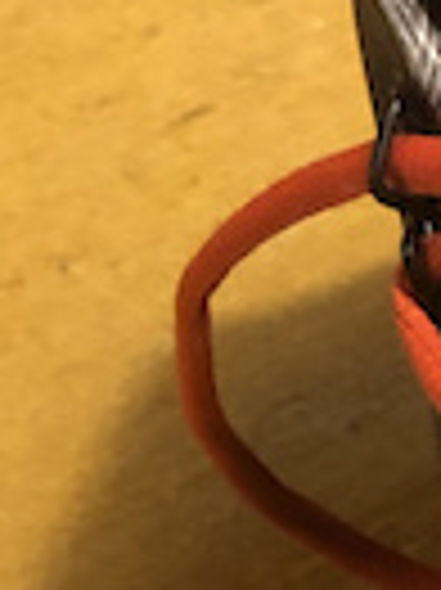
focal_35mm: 171
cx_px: 626
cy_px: 1459
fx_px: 2909
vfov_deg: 10.0
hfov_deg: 8.5
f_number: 1.8
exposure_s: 1/5
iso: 100
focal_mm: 4
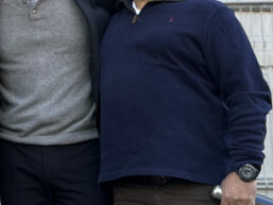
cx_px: -21
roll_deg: +2.7
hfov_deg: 18.7
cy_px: -42
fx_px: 797
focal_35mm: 101
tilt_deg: +19.7
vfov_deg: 14.2
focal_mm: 5.1
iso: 40
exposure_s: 1/229
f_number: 1.6
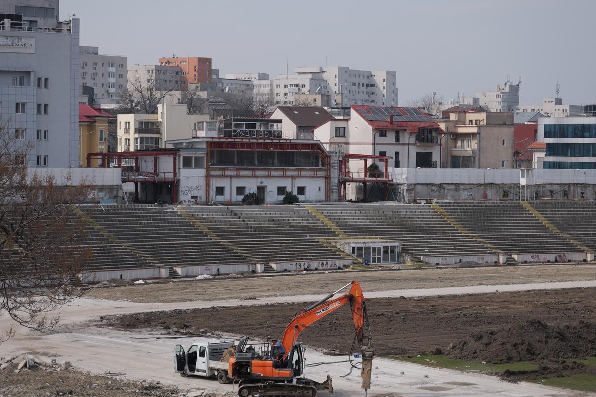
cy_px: 198
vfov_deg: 13.0
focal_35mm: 105
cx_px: 298
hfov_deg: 19.5
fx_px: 1738
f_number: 4
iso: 64
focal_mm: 105
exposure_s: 1/1000
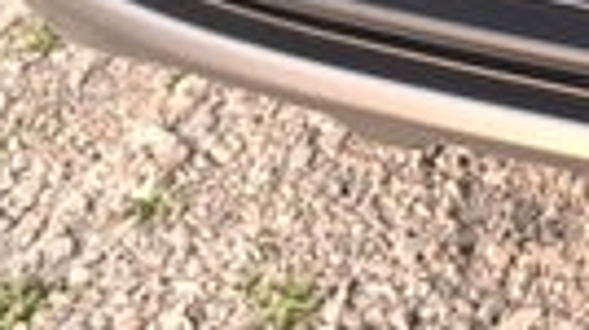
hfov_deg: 11.7
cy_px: -493
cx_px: 1341
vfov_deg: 7.2
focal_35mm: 156
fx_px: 2433
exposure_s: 1/50
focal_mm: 5.23
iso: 64
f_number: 1.8
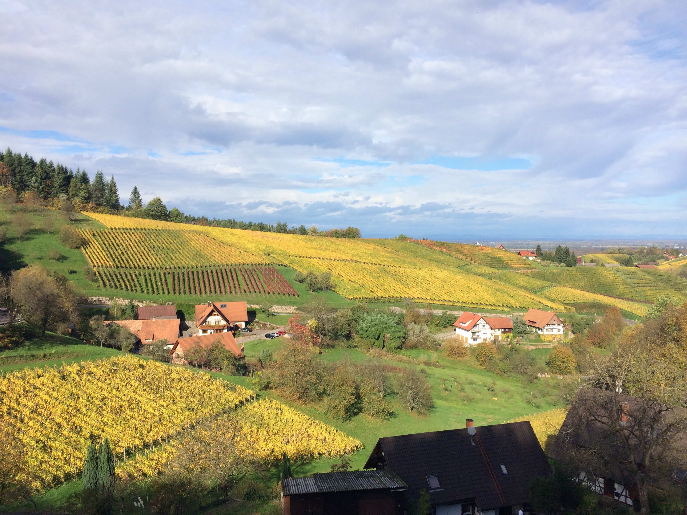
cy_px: 258
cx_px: 344
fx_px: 595
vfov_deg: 46.8
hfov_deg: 60.0
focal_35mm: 30
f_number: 2.2
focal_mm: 4.12
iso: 40
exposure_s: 1/2283
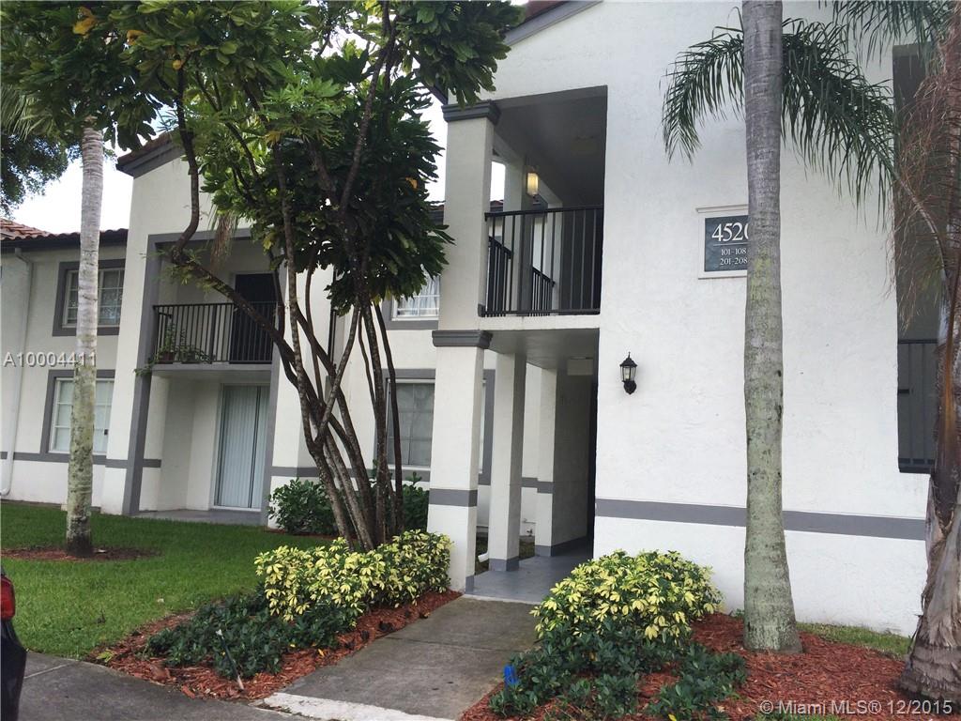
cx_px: 480
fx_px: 833
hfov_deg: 60.0
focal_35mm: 30
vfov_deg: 46.8
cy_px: 360
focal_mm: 4.12
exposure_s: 1/578
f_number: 2.2
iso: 32
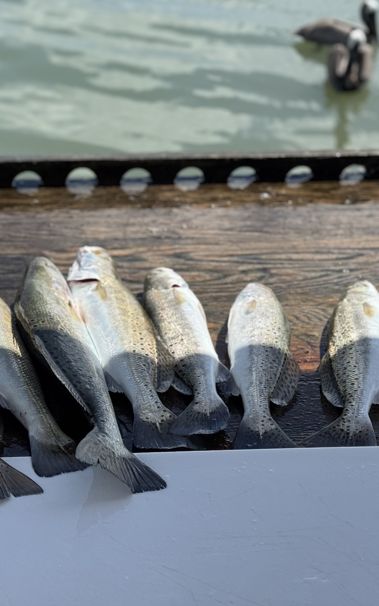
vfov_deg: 30.2
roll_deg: +1.3
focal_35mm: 68
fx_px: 1124
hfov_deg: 18.8
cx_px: 24
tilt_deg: -27.4
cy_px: 303
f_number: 1.78
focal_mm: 6.76
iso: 64
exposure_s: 1/5376
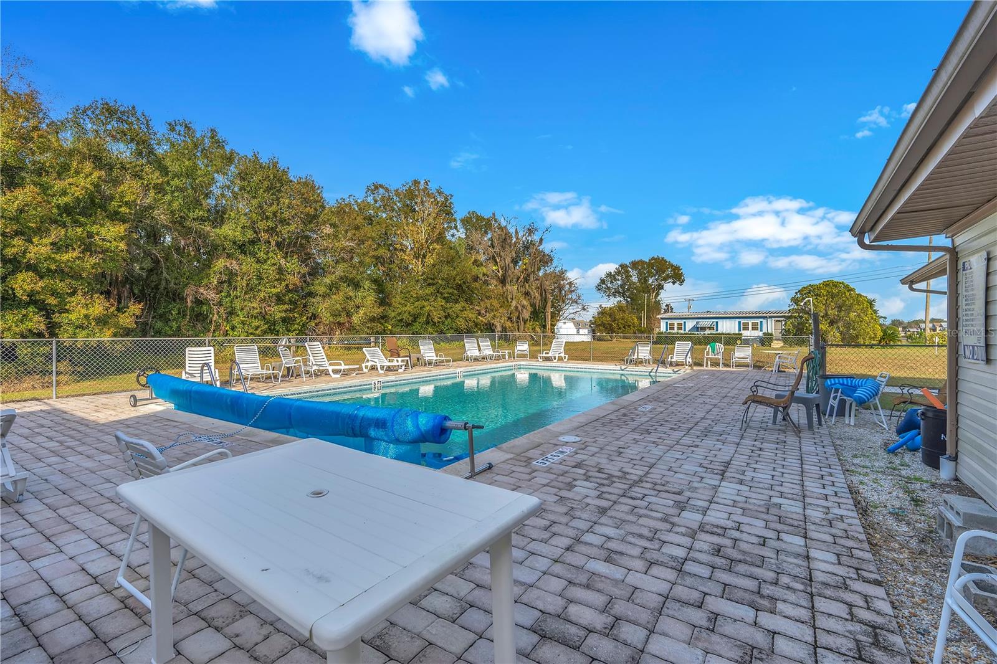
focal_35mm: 14
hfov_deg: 104.3
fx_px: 388
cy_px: 332
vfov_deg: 81.2
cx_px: 498
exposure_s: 1/250
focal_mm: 14
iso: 110
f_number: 7.1
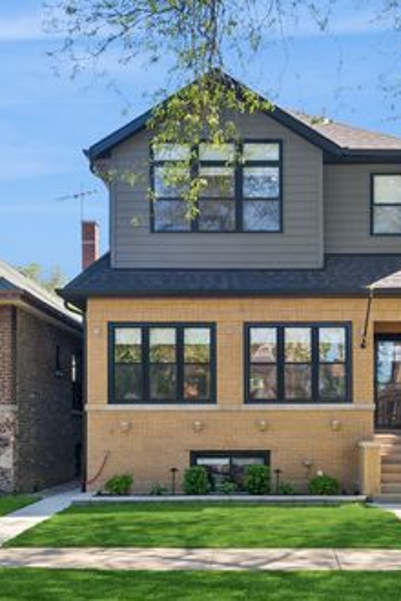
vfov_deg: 37.5
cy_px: 302
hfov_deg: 25.4
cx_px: 268
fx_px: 885
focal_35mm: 53
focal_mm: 35
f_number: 11
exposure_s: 1/100
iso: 400
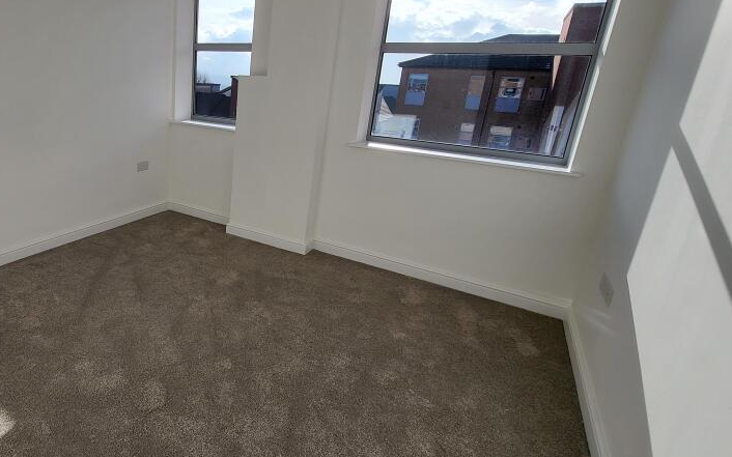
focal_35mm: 20
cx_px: 223
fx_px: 399
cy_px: 190
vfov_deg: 59.3
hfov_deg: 81.1
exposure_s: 1/684
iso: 32
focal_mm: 1.74
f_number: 2.2
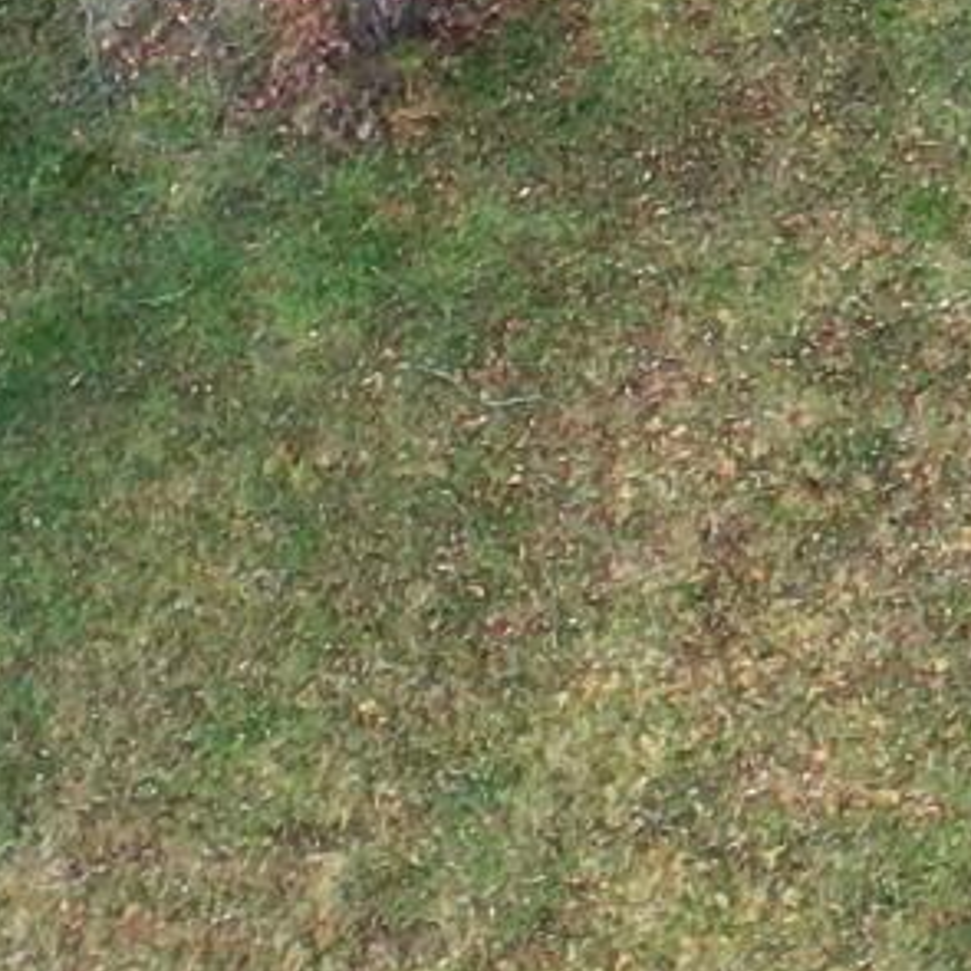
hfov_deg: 5.6
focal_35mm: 242
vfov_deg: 6.9
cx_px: 4602
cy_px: -1287
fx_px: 7680
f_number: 3.2
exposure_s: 1/50
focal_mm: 10.26
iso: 100
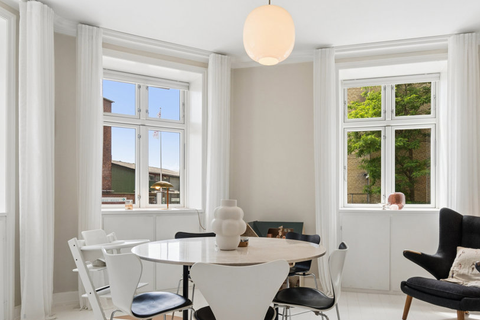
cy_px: 206
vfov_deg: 47.8
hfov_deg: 68.0
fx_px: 356
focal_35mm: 27
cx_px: 252
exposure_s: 1/80
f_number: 8
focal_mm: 13
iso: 200
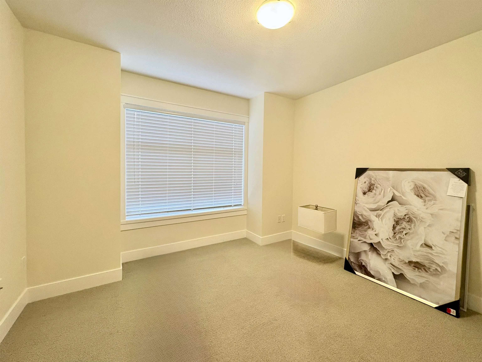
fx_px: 195
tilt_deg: -2.5
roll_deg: +0.1
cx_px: 241
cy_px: 181
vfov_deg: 85.7
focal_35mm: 14
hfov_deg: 102.1
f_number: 2.2
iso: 400
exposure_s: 1/60
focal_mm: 2.22
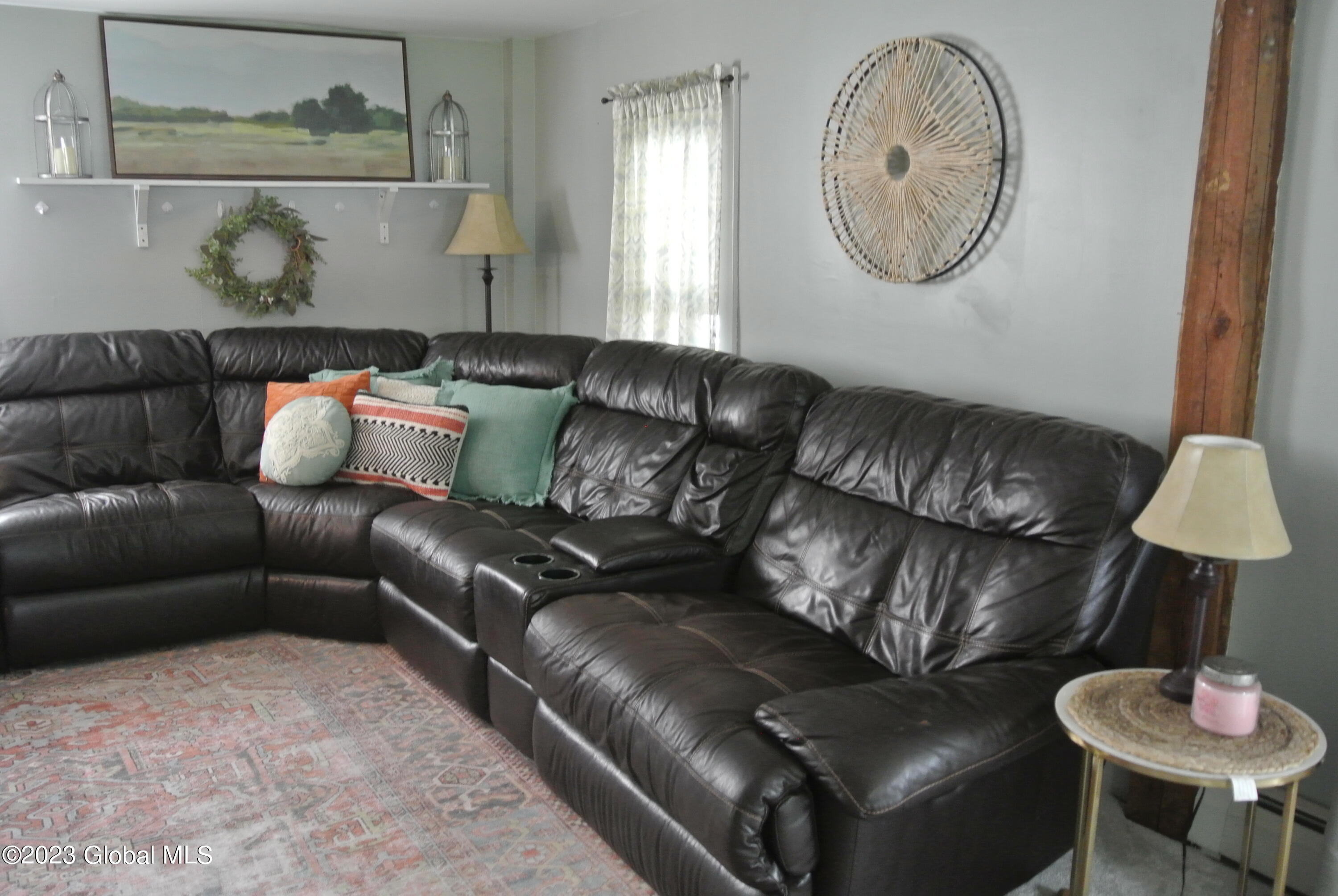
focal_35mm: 30
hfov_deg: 61.9
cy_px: 448
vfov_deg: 43.7
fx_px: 1116
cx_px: 669
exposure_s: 1/15
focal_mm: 11.4
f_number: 3.5
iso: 800
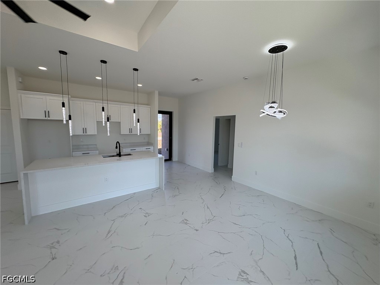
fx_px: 154
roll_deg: -0.7
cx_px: 190
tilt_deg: -4.2
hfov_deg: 102.1
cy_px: 142
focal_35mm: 14
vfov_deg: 85.7
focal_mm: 2.22
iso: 64
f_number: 2.2
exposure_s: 1/260
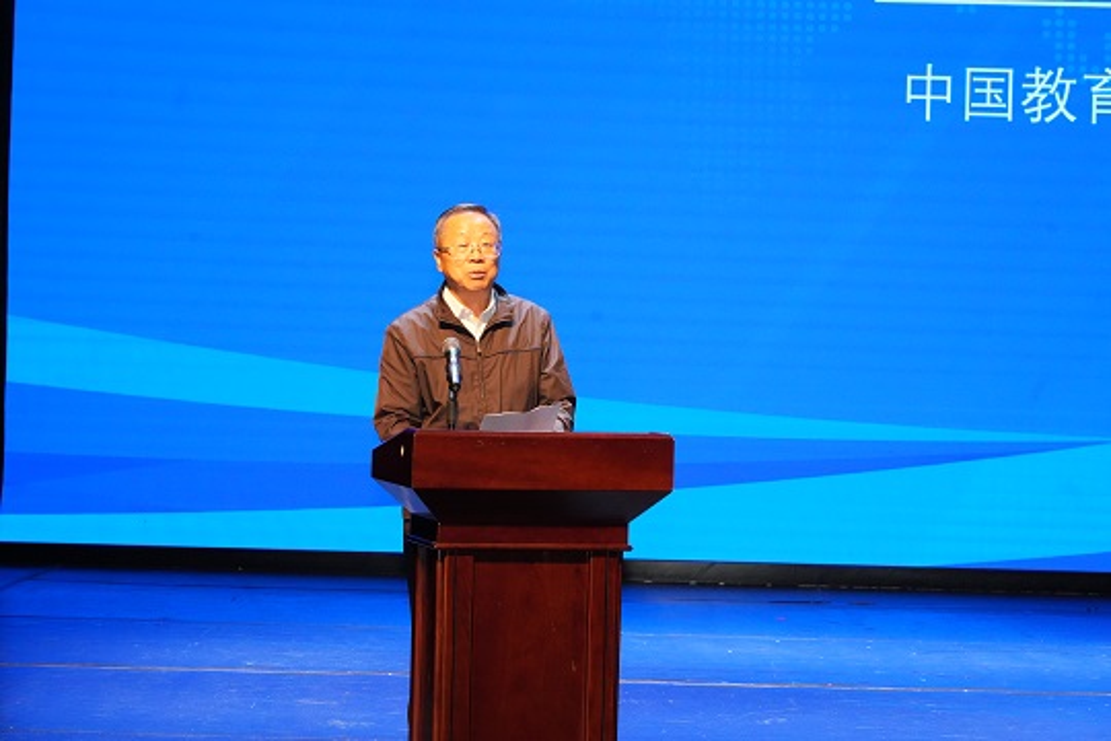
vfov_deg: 13.0
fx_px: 3240
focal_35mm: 105
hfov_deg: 19.5
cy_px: 370
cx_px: 556
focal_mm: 105
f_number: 8
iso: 6400
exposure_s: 1/250
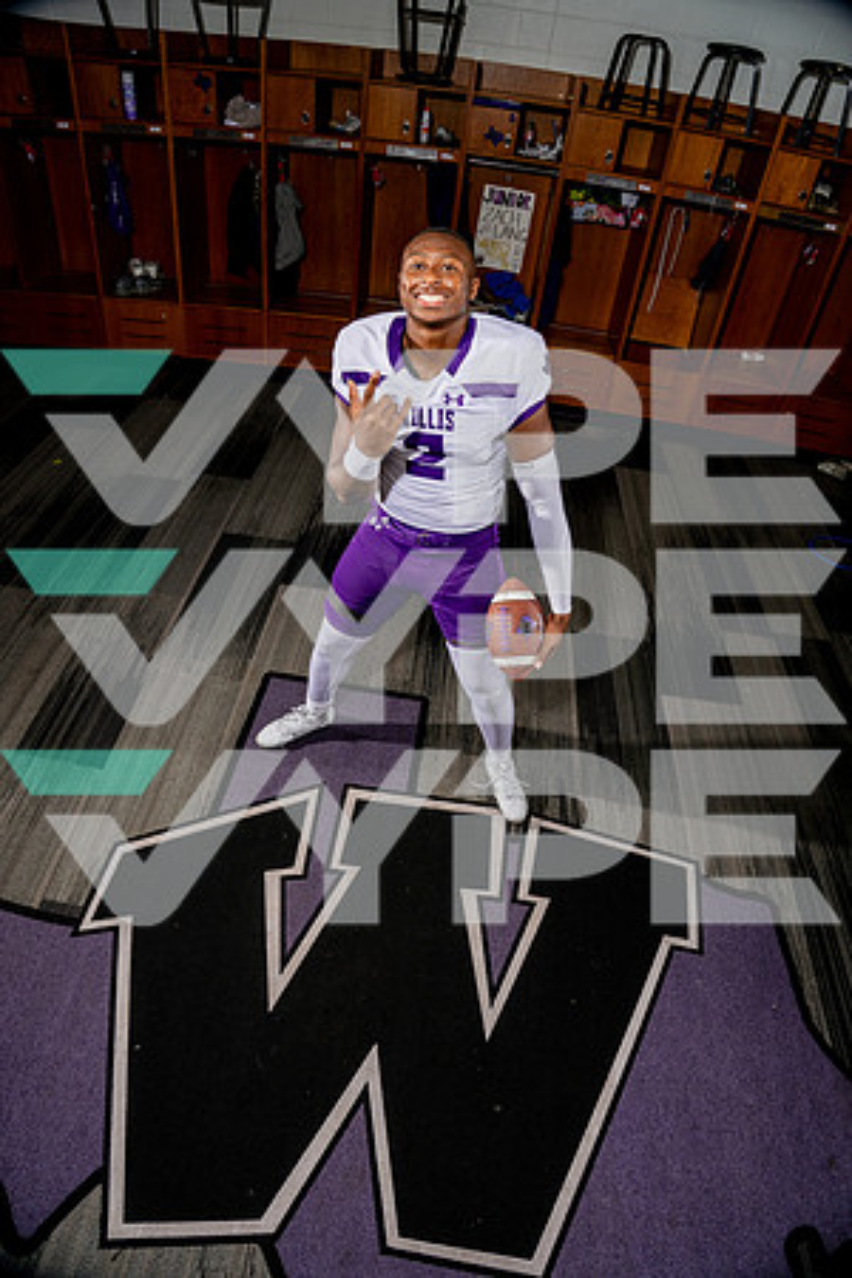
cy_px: 639
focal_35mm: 20
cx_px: 426
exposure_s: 1/250
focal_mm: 20
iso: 100
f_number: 5.6
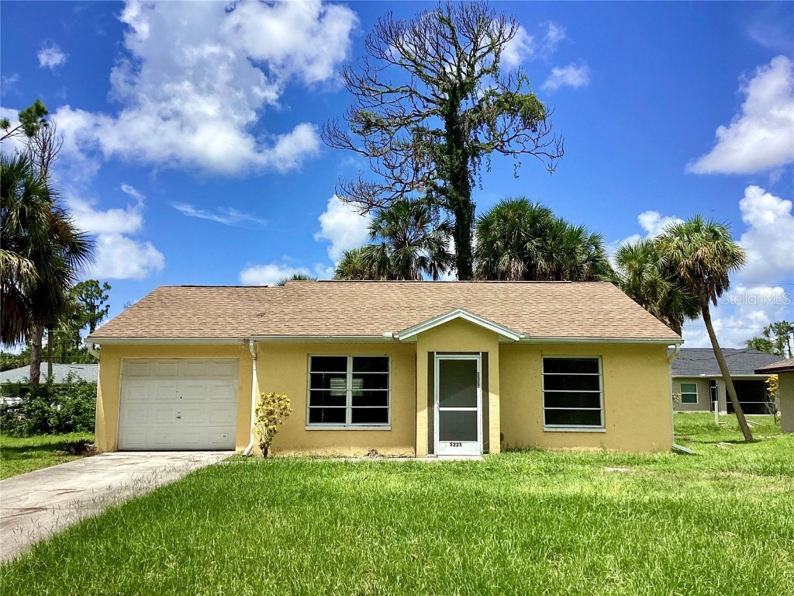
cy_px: 298
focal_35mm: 31
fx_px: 711
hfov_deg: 58.4
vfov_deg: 45.4
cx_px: 397
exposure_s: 1/1698
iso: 25
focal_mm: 3.3
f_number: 2.4
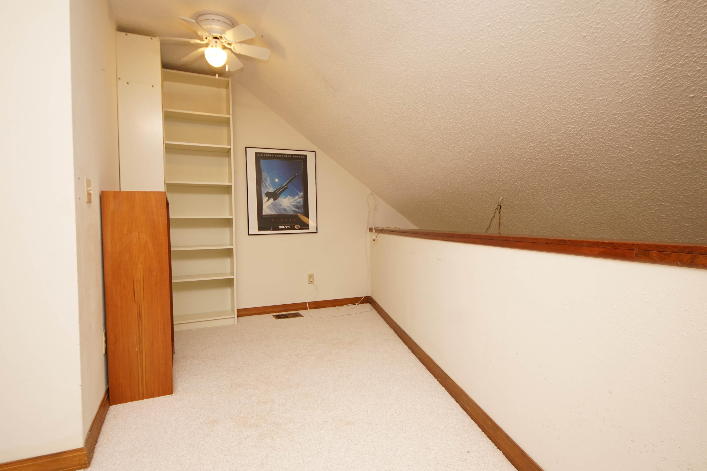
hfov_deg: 90.0
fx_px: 354
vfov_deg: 67.4
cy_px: 236
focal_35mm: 18
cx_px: 354
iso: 400
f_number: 5.6
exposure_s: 1/60
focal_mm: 12
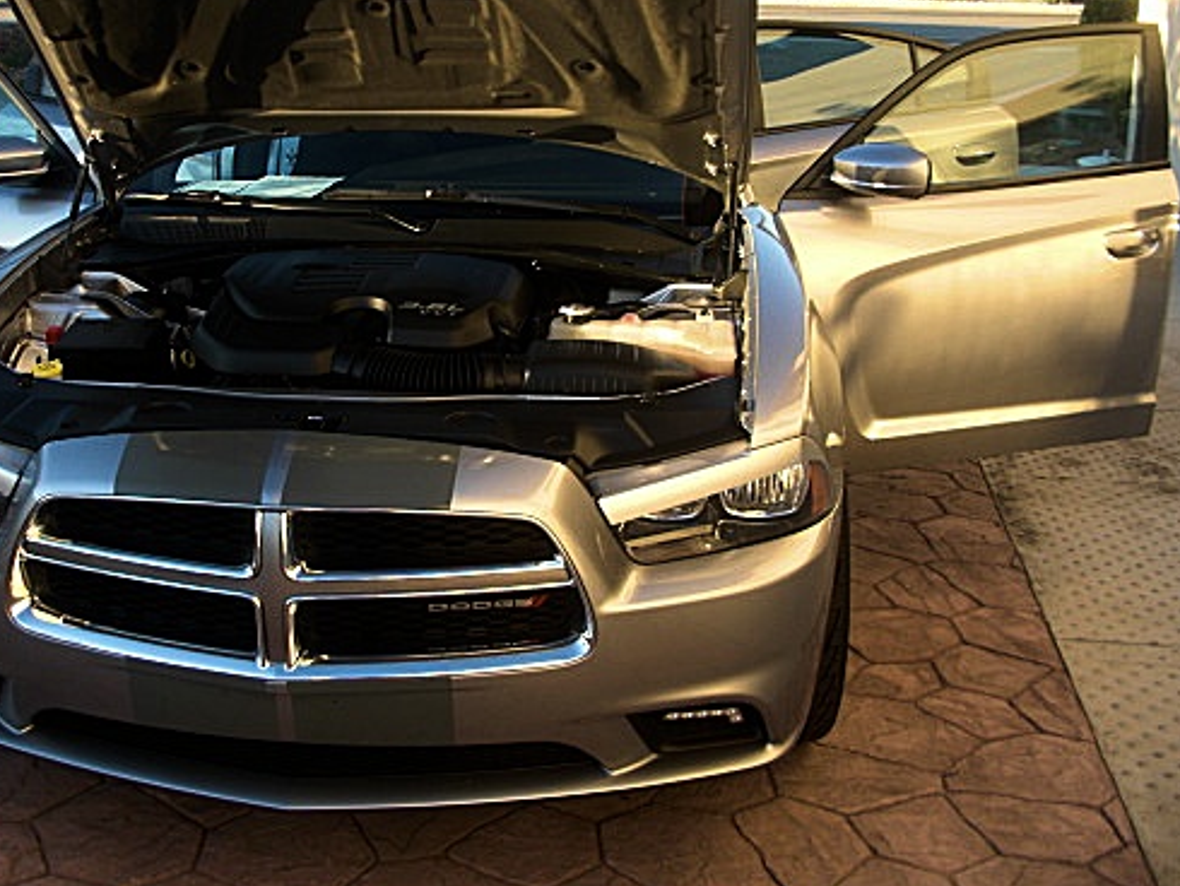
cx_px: 465
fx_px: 1603
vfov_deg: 30.8
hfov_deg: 40.2
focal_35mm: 47
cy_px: 335
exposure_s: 1/100
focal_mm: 6.3
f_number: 2.8
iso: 50
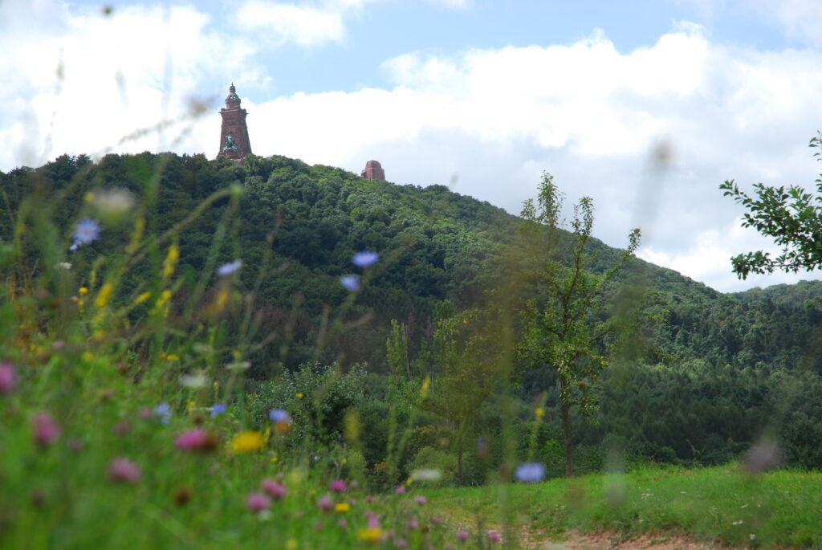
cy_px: 275
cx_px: 411
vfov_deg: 13.1
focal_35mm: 105
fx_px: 2400
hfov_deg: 19.4
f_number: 7.1
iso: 100
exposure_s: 1/180
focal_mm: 70
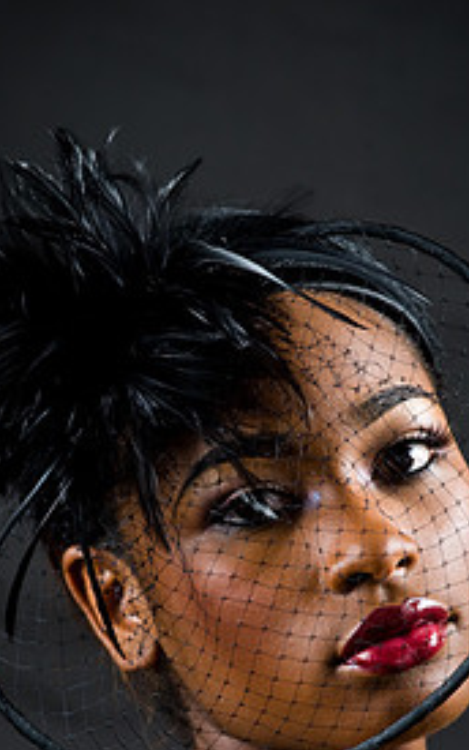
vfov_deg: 6.3
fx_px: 6807
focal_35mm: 333
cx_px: 263
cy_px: 562
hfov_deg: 3.9
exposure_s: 1/125
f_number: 5.6
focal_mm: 200
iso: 320
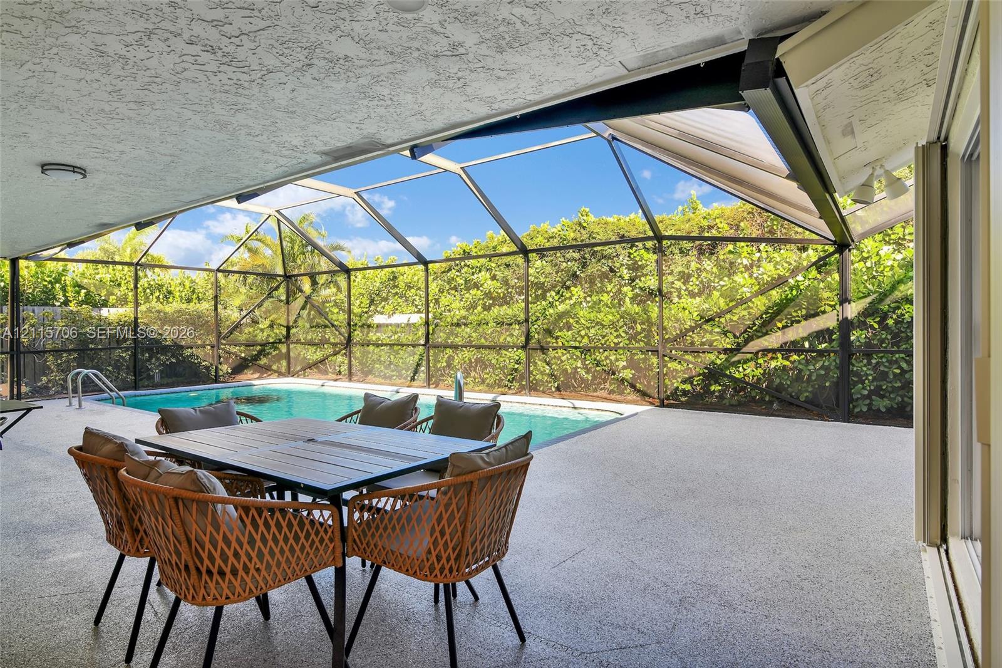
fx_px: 529
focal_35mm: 19
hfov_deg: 86.9
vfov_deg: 64.5
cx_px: 501
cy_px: 334
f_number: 11
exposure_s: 1/60
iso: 200
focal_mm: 19
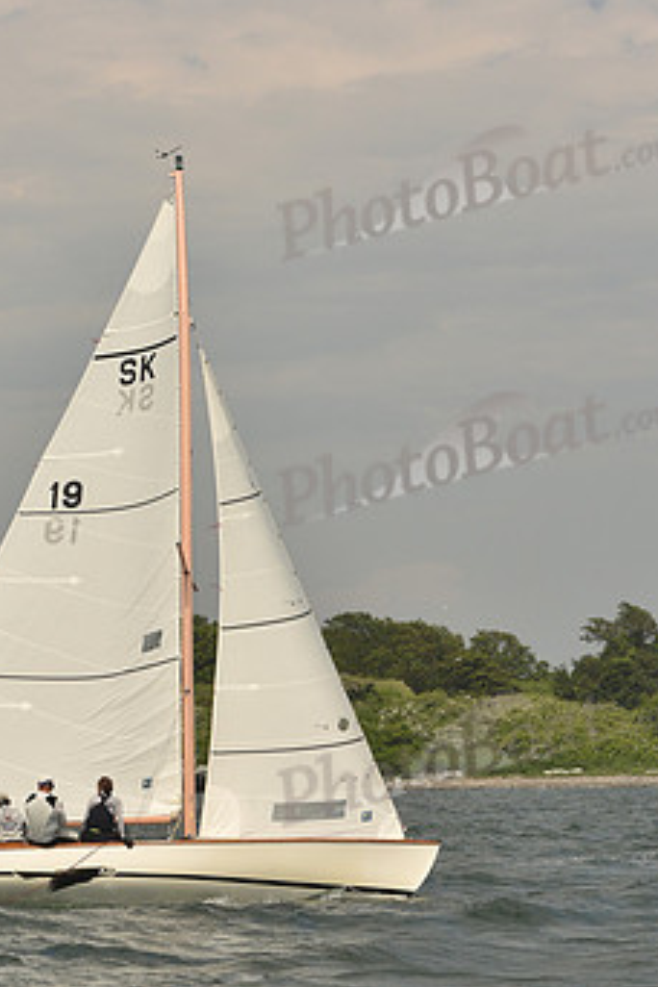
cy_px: 644
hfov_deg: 9.4
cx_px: 128
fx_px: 4003
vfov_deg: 14.0
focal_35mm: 146
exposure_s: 1/640
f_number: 8
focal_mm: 86
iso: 250
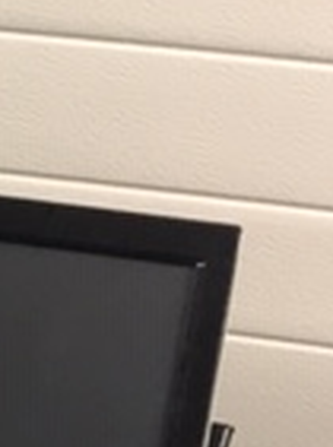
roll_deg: -2.2
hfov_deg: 9.3
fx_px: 1701
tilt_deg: -31.8
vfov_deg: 14.4
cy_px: 564
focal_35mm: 132
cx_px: -615
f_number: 2.2
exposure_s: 1/8
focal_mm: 4.15
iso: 100
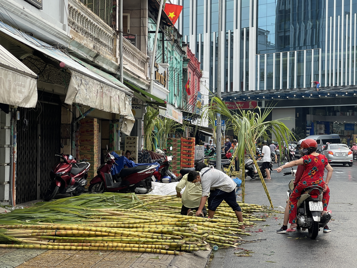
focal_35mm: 64
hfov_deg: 30.3
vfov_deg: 22.9
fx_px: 660
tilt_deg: +0.1
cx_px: 178
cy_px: 134
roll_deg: +0.0
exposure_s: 1/122
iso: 25
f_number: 2.2
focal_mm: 7.5
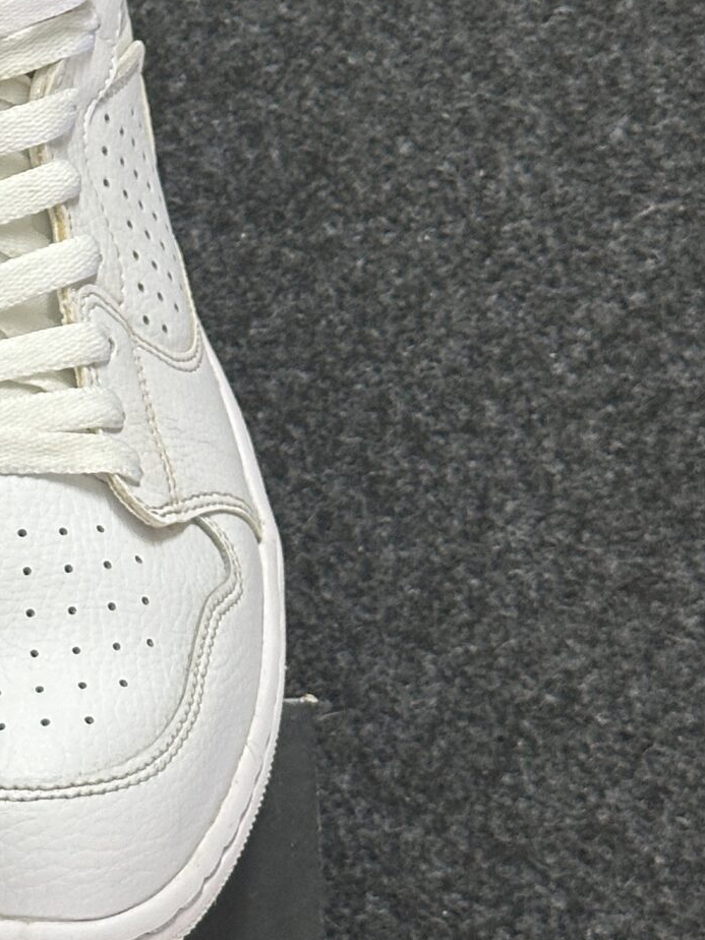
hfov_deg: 10.9
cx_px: -246
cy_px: 265
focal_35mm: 133
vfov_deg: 14.8
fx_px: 3612
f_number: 1.78
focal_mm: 6.86
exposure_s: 1/50
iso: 200
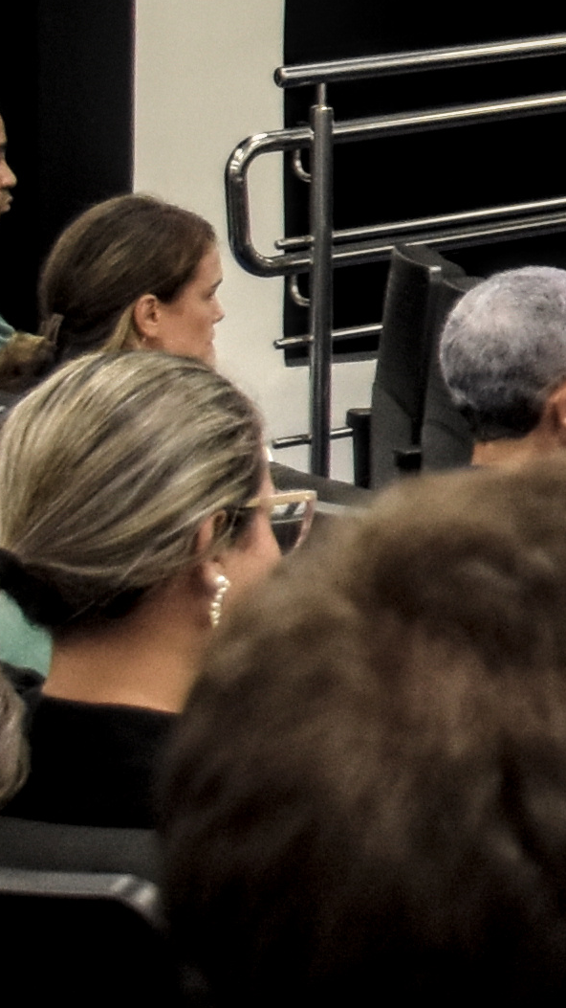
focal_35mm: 206
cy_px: -219
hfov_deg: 5.1
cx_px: 2426
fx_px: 5498
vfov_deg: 10.3
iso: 800
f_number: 5
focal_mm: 23
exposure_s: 1/100
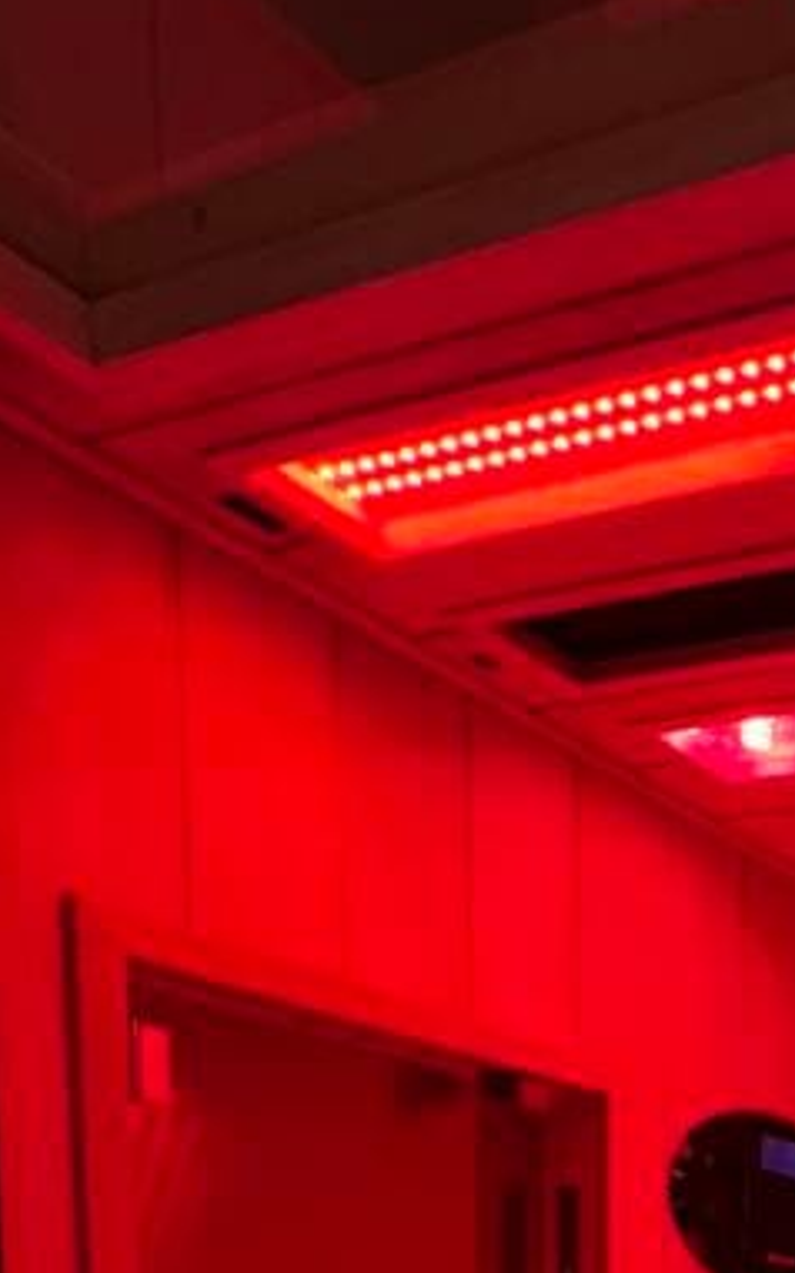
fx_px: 1283
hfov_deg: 25.2
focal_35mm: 37
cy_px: 1570
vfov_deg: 37.7
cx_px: 1223
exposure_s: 1/99
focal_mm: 1.57
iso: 160
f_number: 1.8
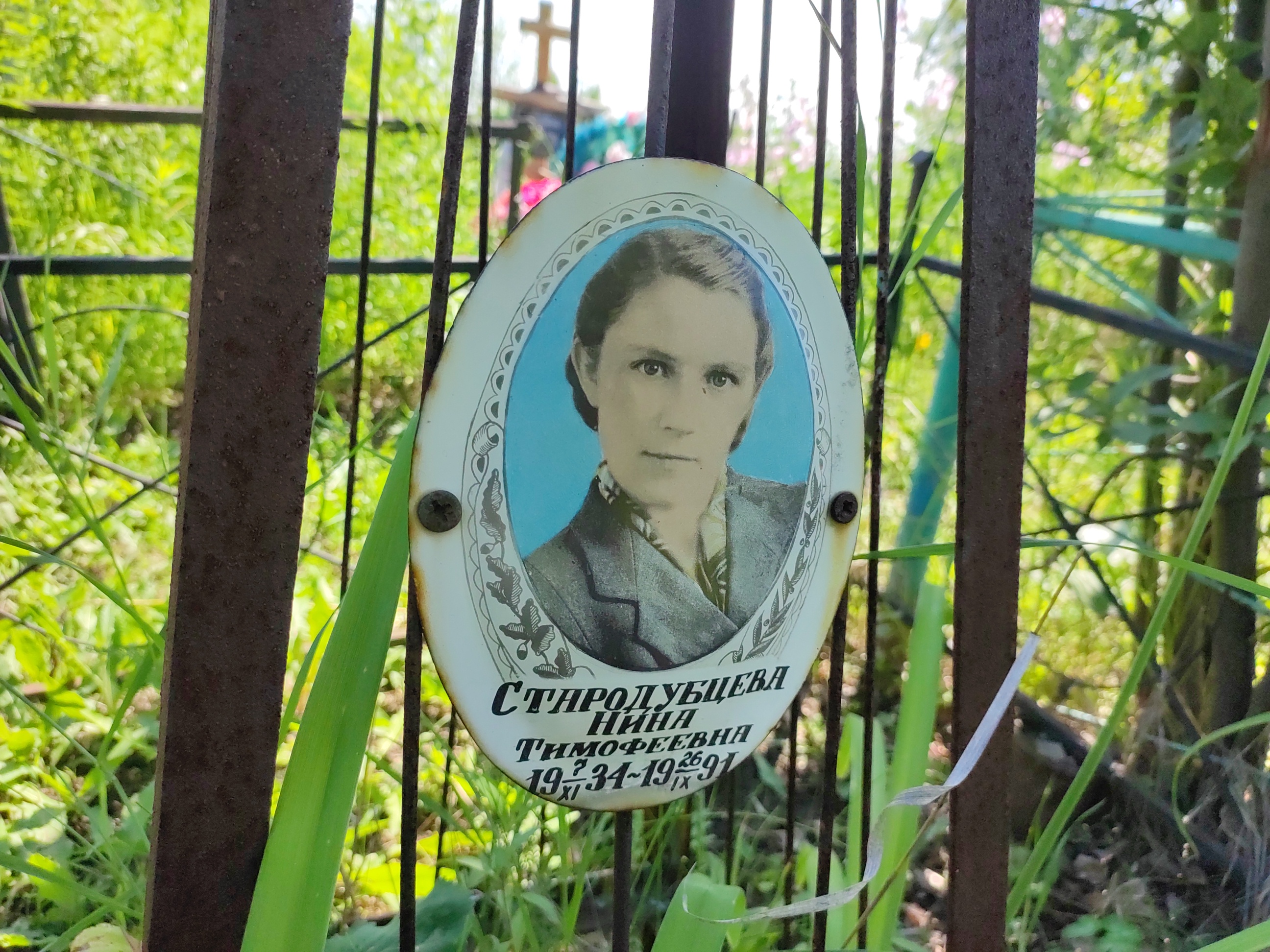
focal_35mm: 25
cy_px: 476
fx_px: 917
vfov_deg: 54.9
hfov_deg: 69.4
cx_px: 635
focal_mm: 4.7
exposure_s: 1/2500
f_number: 1.79
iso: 400
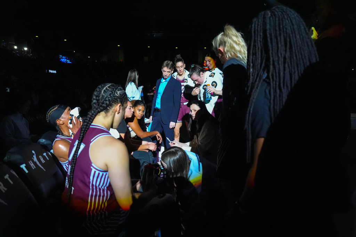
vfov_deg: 53.1
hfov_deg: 73.8
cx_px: 178
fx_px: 237
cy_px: 118
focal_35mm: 24
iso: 6400
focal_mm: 24
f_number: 3.2
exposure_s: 1/2500
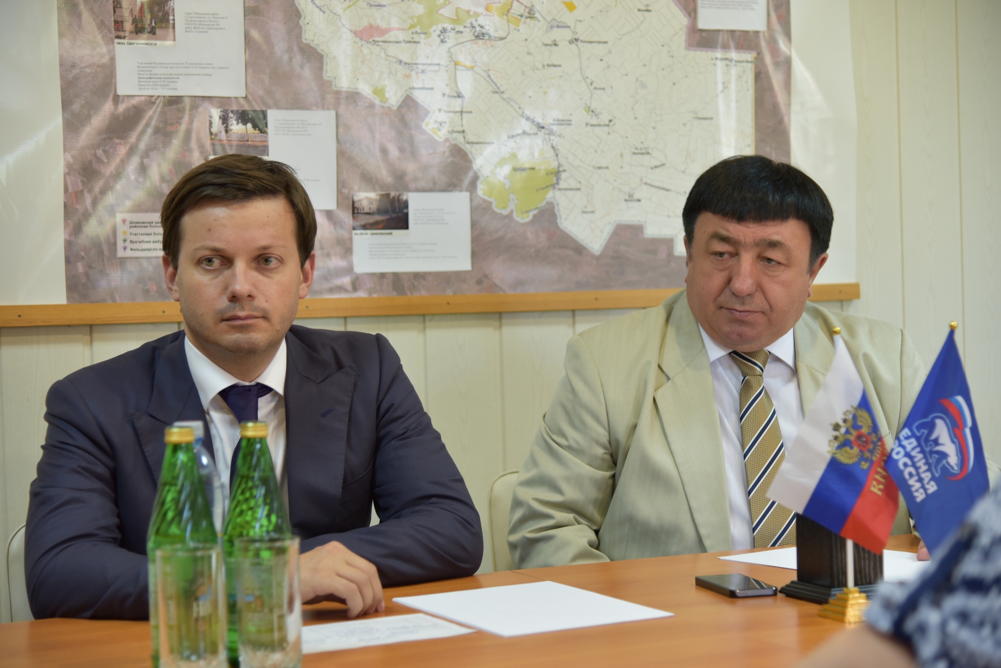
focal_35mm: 70
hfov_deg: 28.8
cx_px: 500
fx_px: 1947
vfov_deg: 19.5
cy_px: 334
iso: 1250
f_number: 4
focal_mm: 70
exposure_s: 1/60
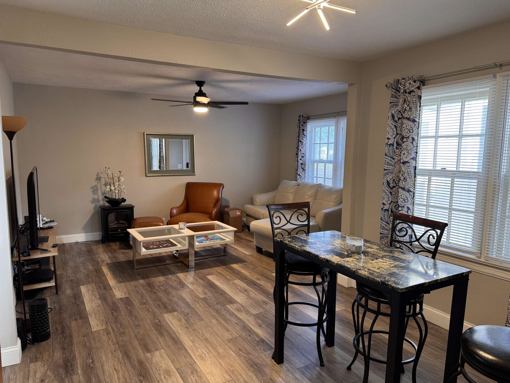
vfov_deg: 54.9
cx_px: 261
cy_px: 198
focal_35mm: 25
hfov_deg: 69.4
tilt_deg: -7.9
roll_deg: -0.5
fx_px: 368
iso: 160
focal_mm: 6.76
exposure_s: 1/60
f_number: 1.78
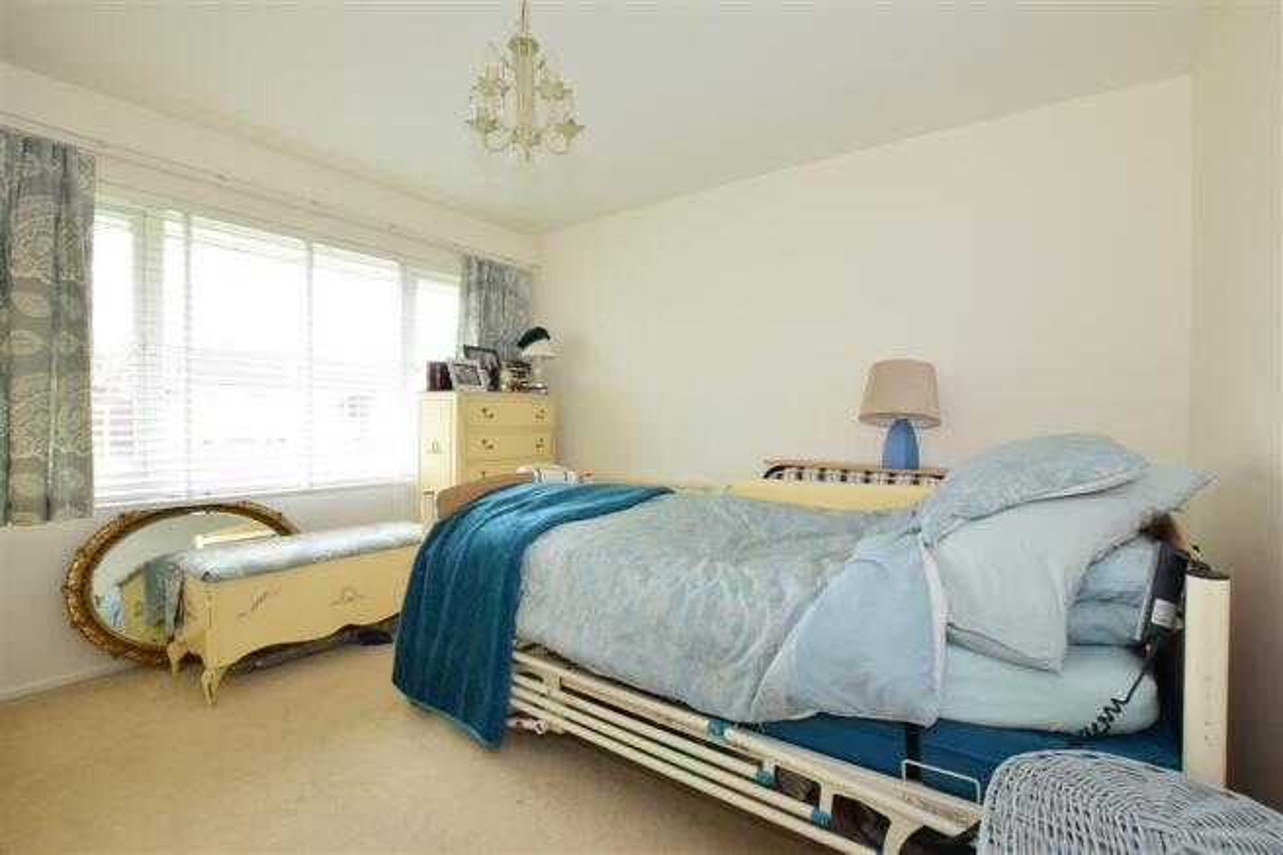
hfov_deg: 100.4
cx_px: 642
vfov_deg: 77.3
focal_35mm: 15
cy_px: 428
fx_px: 534
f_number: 14
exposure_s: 1/5
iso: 500
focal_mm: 10
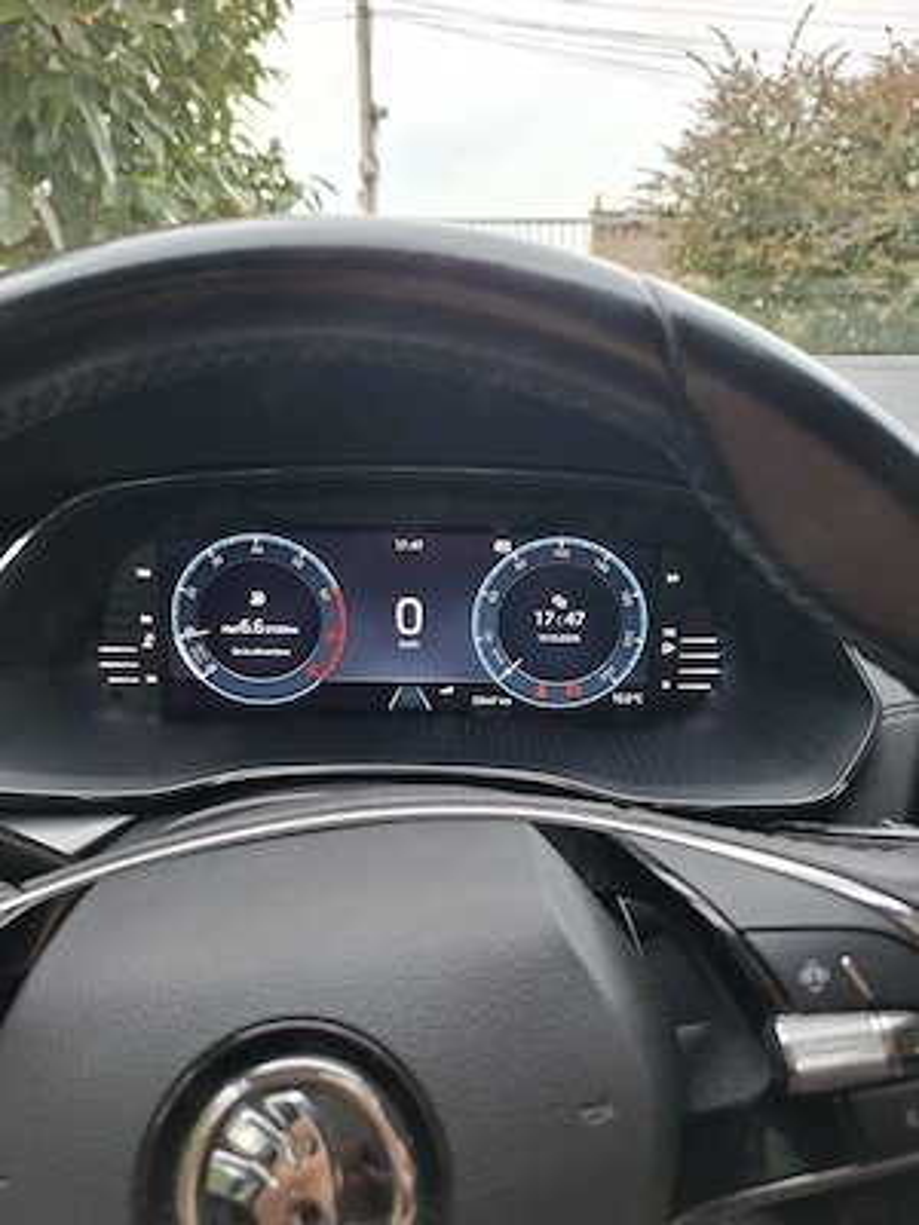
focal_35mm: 23
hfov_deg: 58.9
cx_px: 460
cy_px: 612
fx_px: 814
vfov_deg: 73.9
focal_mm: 5.54
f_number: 1.8
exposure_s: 1/100
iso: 250
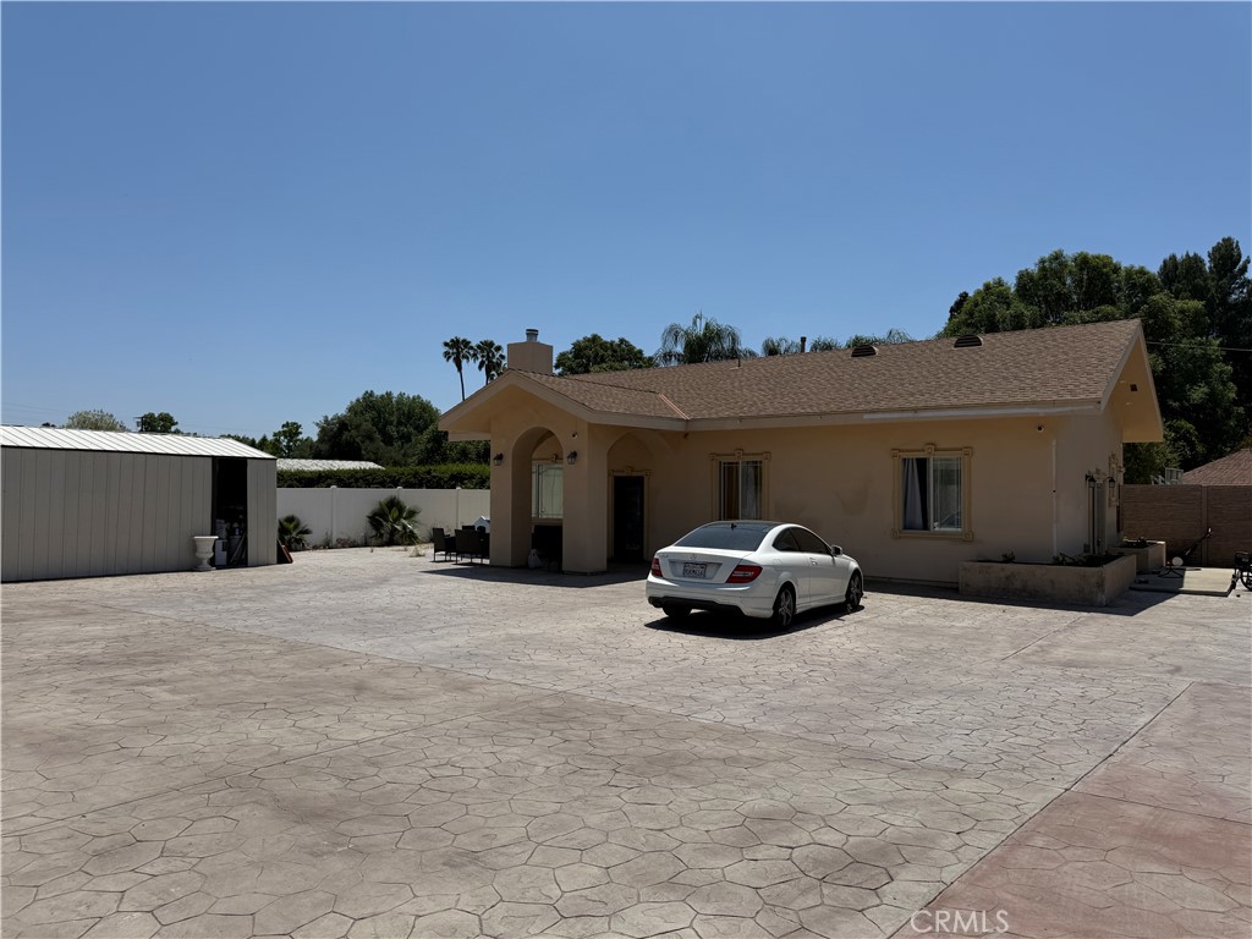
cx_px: 626
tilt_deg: +1.0
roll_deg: -0.4
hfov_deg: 71.6
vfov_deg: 56.8
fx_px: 868
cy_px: 470
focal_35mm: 24
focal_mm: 6.76
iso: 80
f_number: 1.78
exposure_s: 1/9091
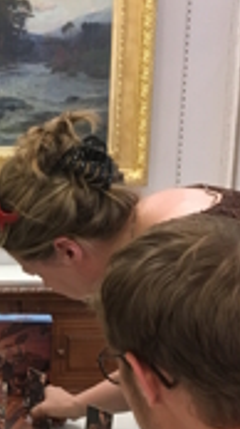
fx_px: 783
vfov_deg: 29.9
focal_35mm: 69
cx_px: -56
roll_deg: +1.0
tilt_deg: -15.5
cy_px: 342
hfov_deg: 16.6
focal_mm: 4.15
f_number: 2.2
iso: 200
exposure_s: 1/33
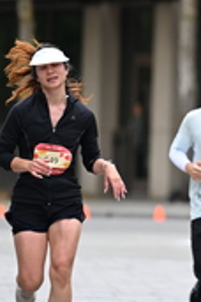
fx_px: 5376
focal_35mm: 642
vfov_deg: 3.2
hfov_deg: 2.1
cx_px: 223
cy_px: 79
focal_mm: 200
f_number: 2.8
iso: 640
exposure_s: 1/2500
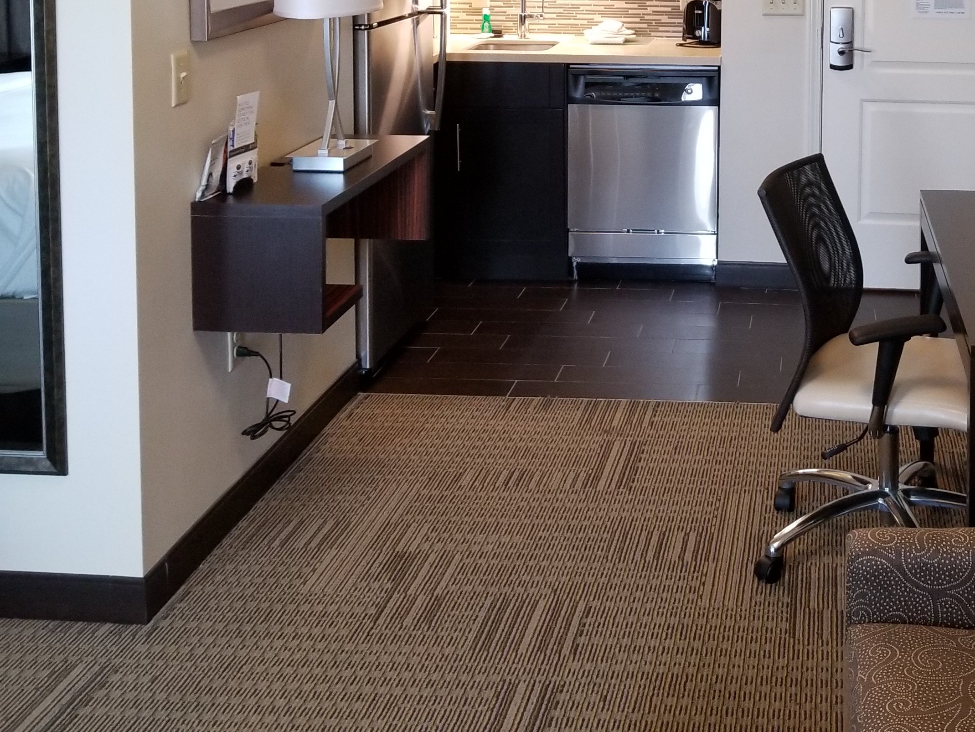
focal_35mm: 49
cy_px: 46
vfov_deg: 28.3
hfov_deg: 37.5
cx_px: 779
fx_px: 1380
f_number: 1.7
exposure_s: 1/30
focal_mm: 4.25
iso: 200
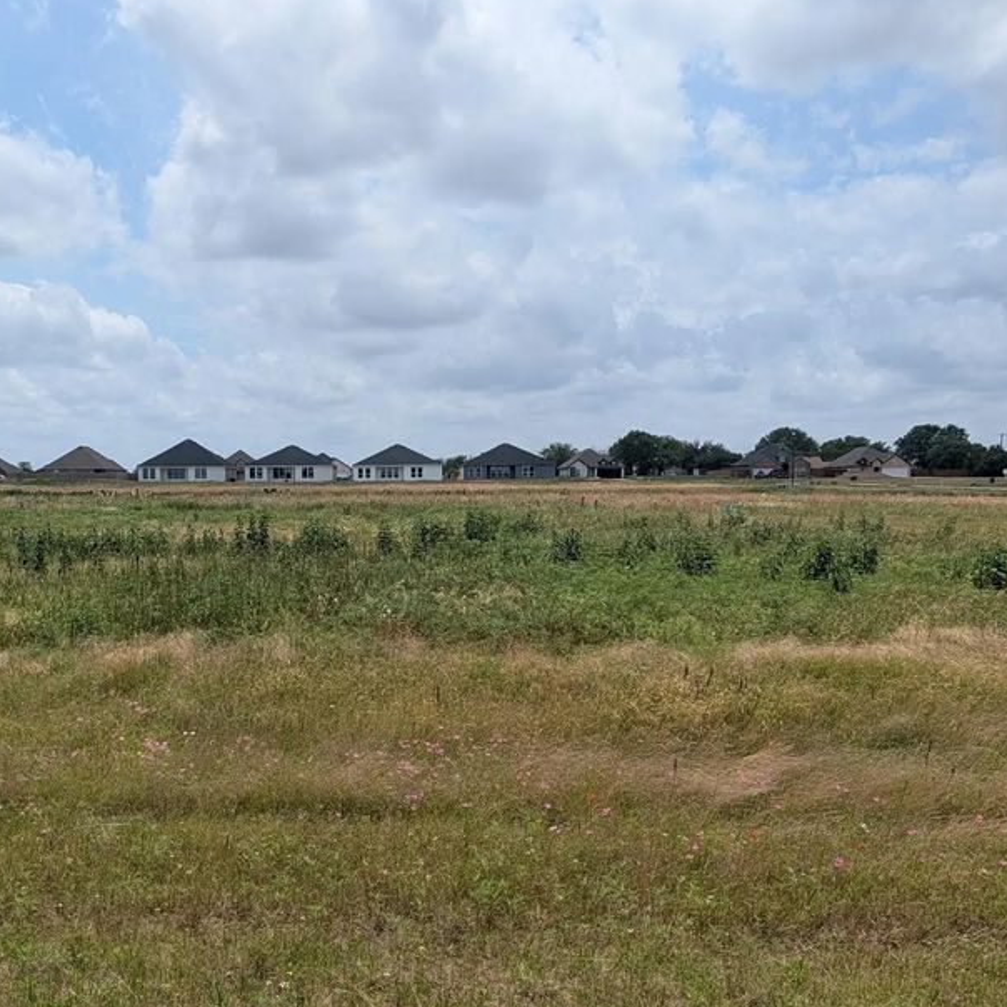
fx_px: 1185
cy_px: 571
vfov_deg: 45.9
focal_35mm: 36
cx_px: 303
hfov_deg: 45.1
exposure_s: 1/1314
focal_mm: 6.9
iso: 20
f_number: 1.68
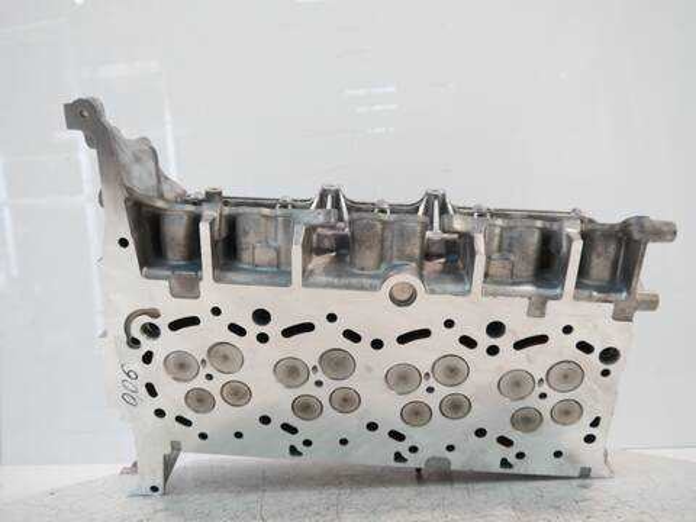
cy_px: 261
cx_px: 348
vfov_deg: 49.7
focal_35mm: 28
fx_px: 563
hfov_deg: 63.4
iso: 400
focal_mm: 14
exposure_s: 1/60
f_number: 3.5
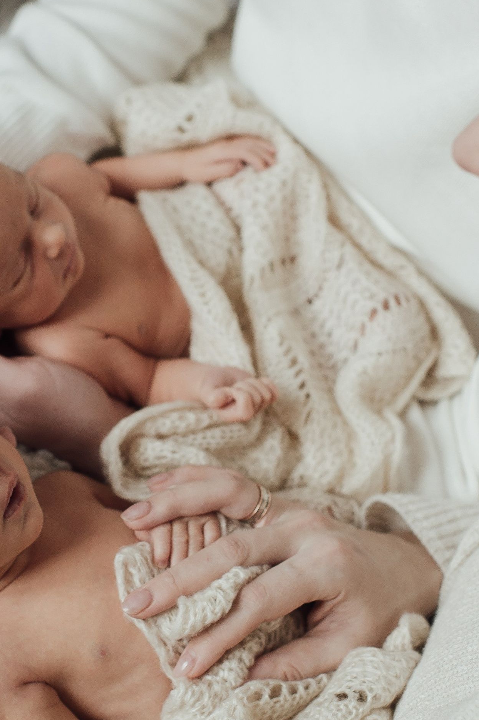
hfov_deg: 18.9
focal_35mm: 72
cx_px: 203
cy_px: 354
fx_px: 1439
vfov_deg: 28.1
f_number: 3.2
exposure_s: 1/250
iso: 500
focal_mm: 35
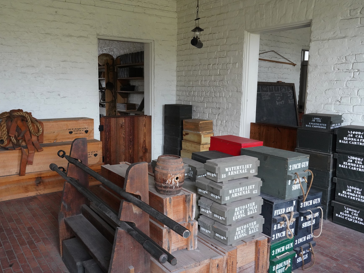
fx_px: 326
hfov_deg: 58.3
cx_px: 173
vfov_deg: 45.4
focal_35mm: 31
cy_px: 135
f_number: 14
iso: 6400
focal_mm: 28
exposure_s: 1/80
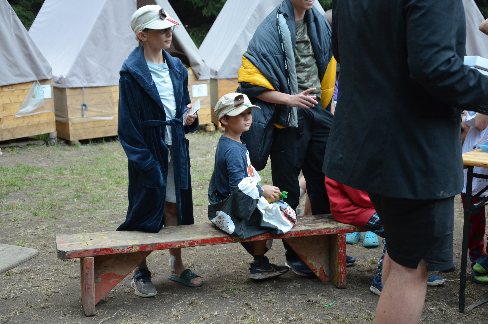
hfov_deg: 35.1
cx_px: 244
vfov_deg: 23.7
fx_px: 771
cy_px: 162
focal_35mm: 57
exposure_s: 1/30
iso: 1600
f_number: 4.5
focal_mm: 38
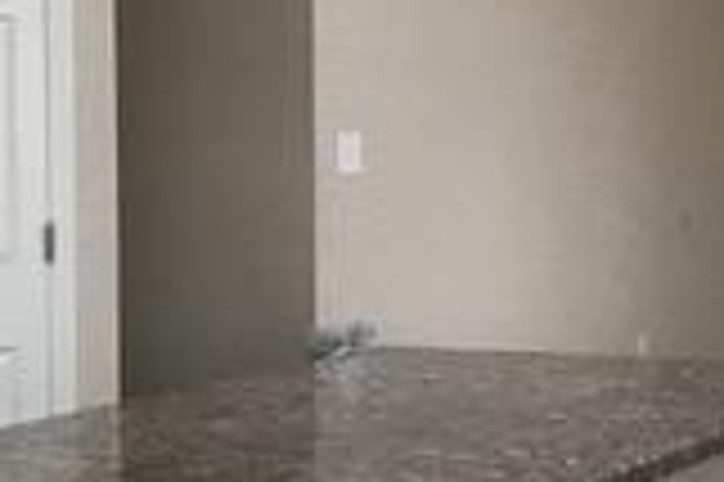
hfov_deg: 16.7
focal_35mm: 116
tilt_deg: -3.8
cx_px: 926
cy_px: 239
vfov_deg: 11.8
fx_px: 2330
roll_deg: -0.5
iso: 32
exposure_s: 1/30
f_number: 1.8
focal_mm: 3.99
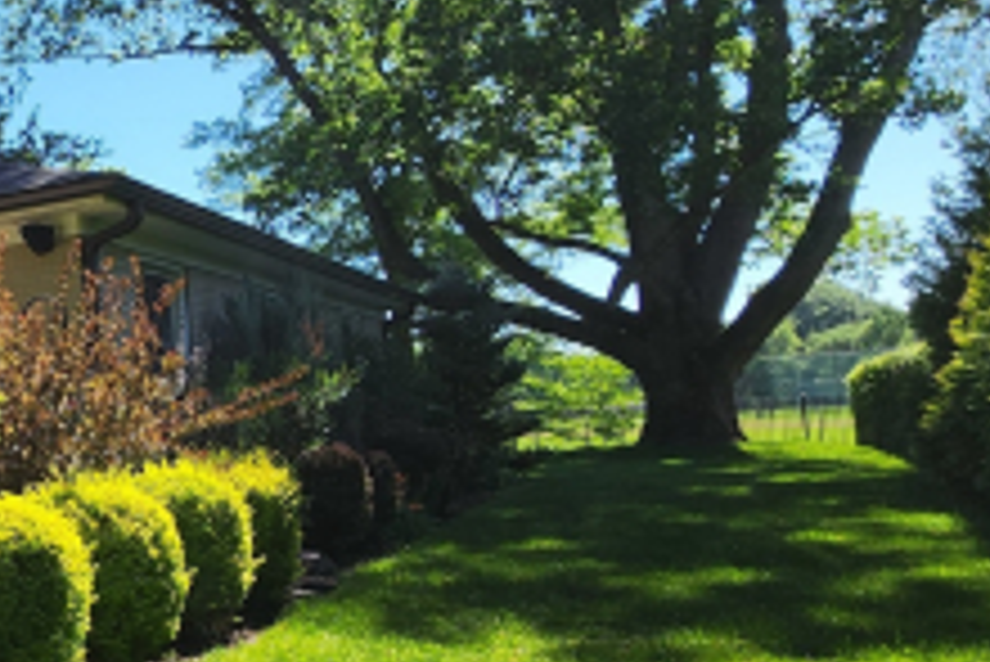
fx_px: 1128
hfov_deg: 32.8
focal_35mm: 41
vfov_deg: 32.6
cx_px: -344
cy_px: 392
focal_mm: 2.2
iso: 50
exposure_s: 1/1186
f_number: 2.2
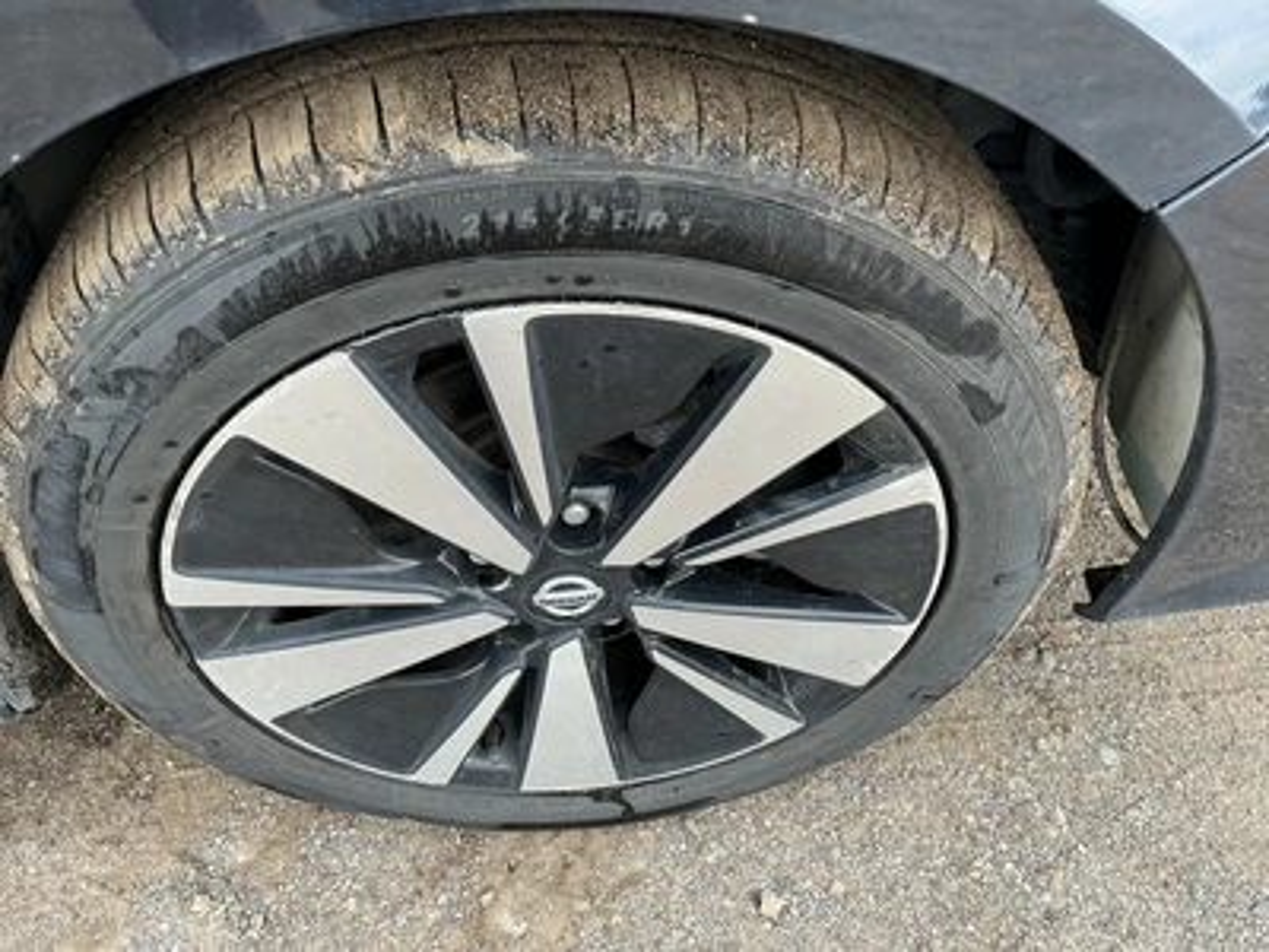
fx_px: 1026
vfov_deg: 49.7
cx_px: 634
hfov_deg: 63.4
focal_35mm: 28
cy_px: 476
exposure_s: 1/135
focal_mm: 3
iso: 20
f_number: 1.8
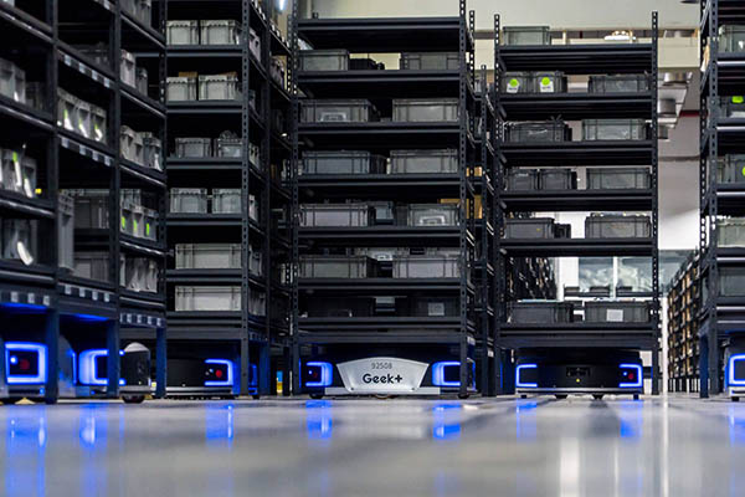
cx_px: 372
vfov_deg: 9.4
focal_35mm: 146
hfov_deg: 14.1
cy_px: 248
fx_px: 3021
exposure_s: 1/80
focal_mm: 146
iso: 2000
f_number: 6.3
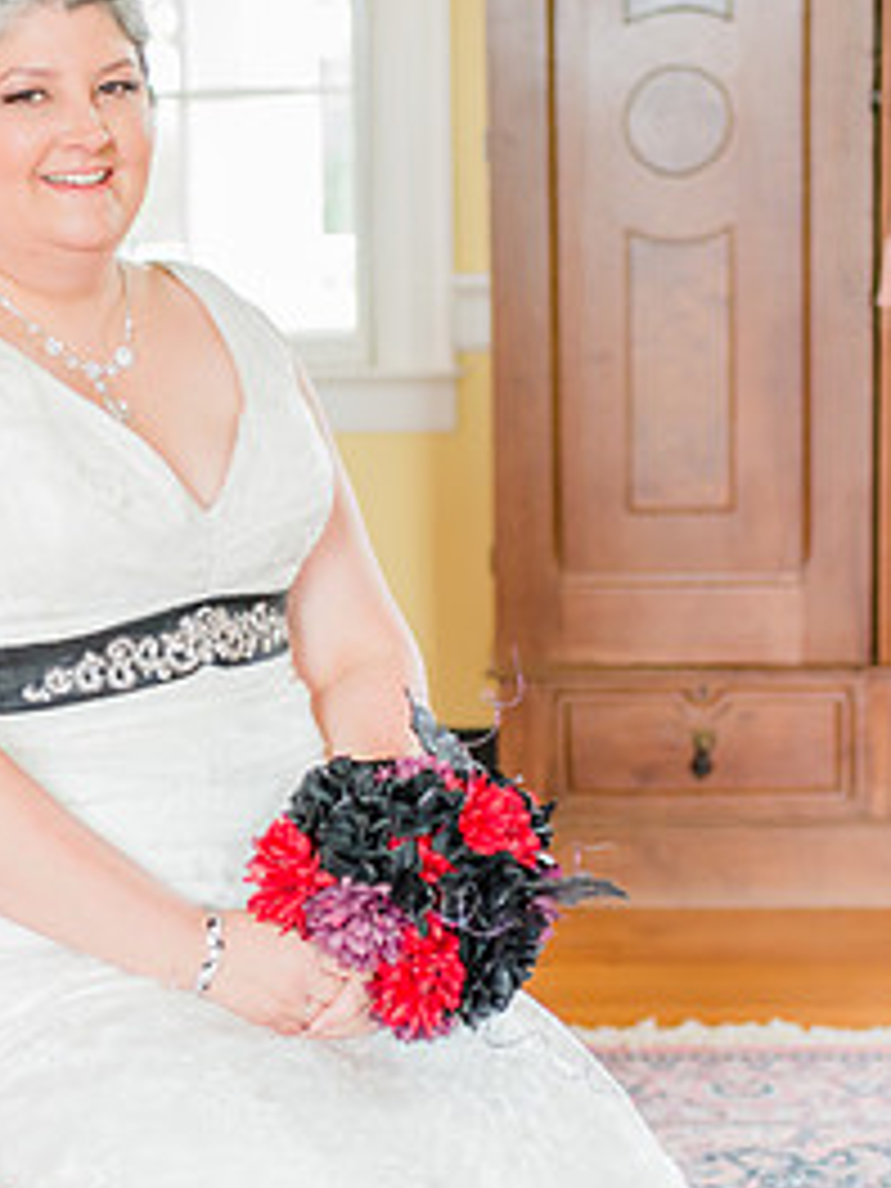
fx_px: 2951
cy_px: 670
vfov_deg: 22.7
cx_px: 225
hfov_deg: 17.1
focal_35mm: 86
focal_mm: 35
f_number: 2
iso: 800
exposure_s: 1/100
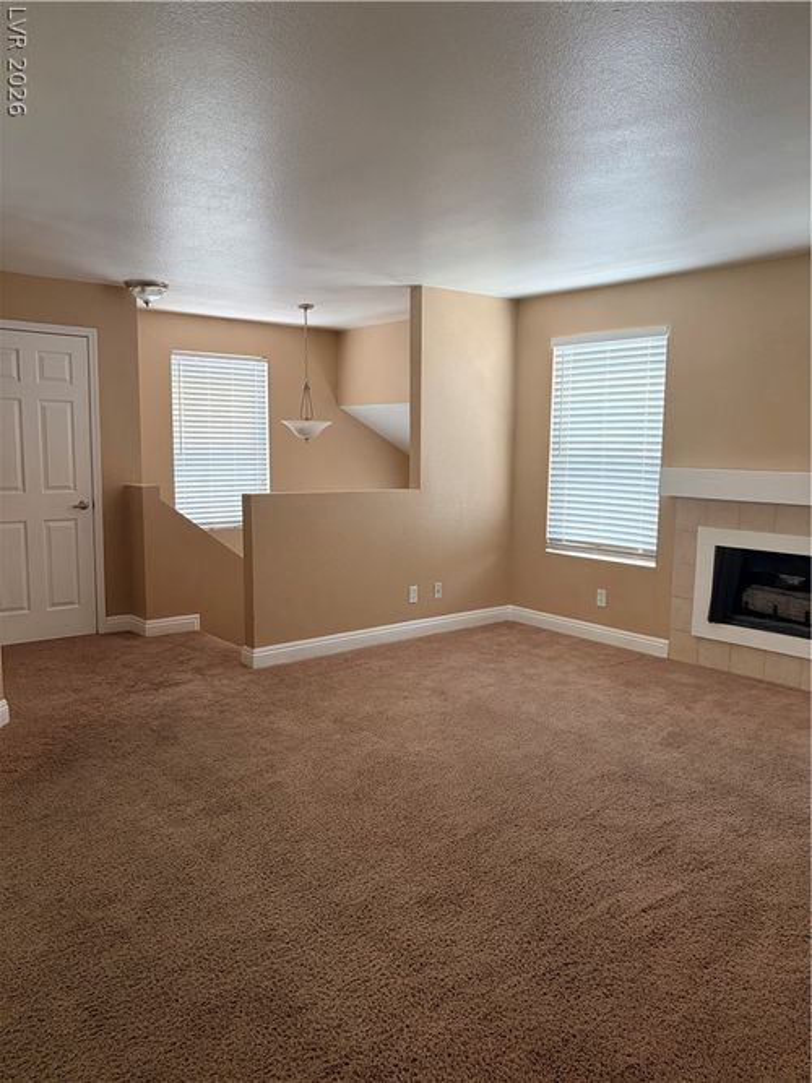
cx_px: 406
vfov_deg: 67.3
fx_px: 813
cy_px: 542
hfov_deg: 53.0
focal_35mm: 26
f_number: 1.6
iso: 100
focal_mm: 5.96
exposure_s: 1/120
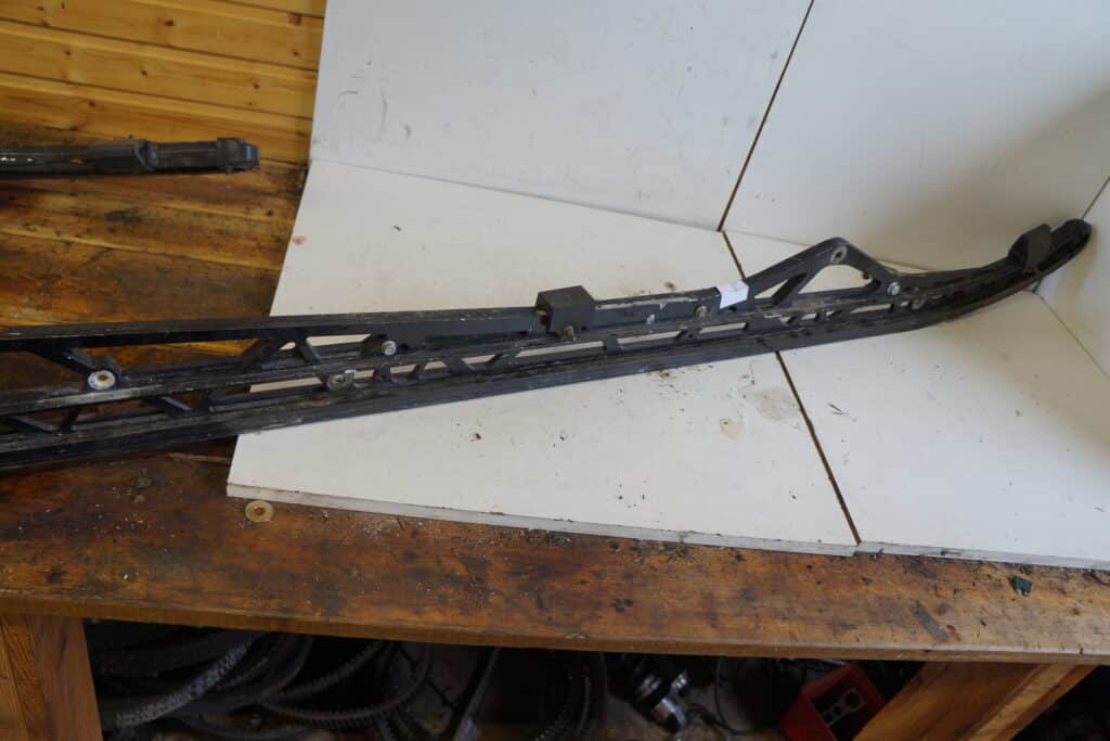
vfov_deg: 47.9
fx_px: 833
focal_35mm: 27
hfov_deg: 67.4
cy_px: 370
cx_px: 555
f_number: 3.5
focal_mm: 18
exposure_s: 1/60
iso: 320
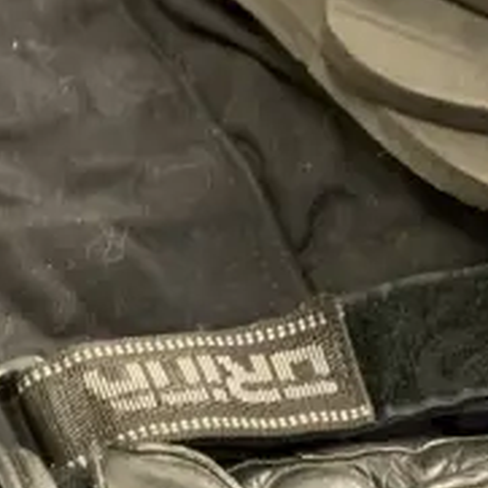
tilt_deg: -55.3
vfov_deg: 11.8
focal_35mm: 130
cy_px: 1025
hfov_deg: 13.2
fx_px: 2073
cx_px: -22
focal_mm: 4.25
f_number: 1.8
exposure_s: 1/33
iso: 320
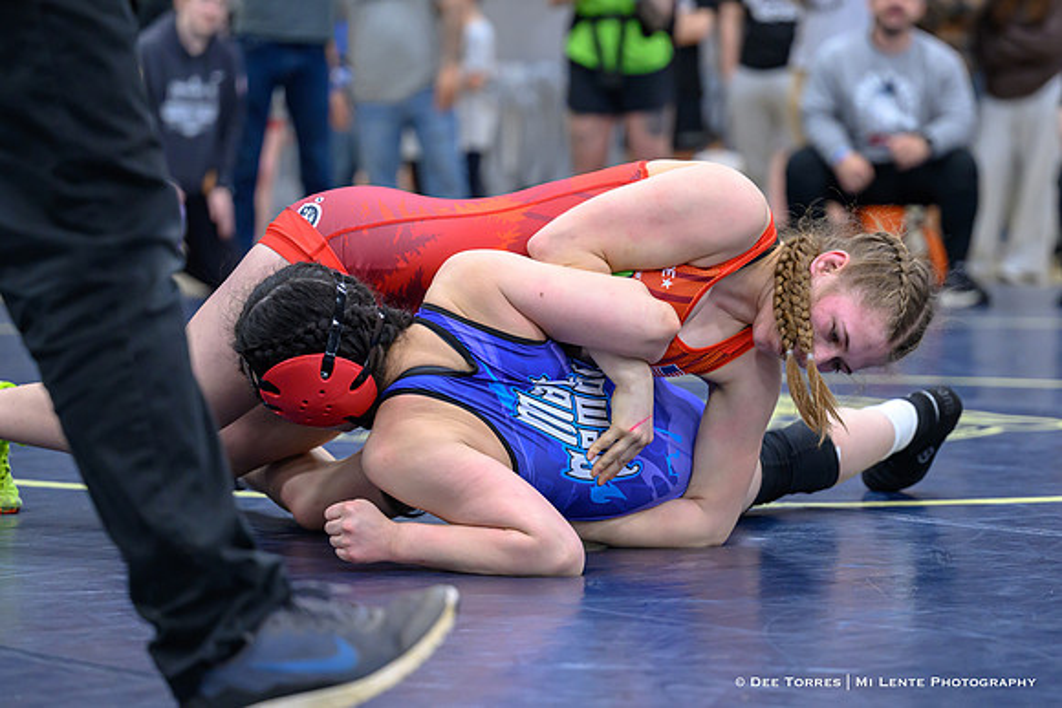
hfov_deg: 15.6
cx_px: 609
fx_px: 3865
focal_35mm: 131
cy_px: 368
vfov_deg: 10.5
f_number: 2.8
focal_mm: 92
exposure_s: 1/800
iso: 2500
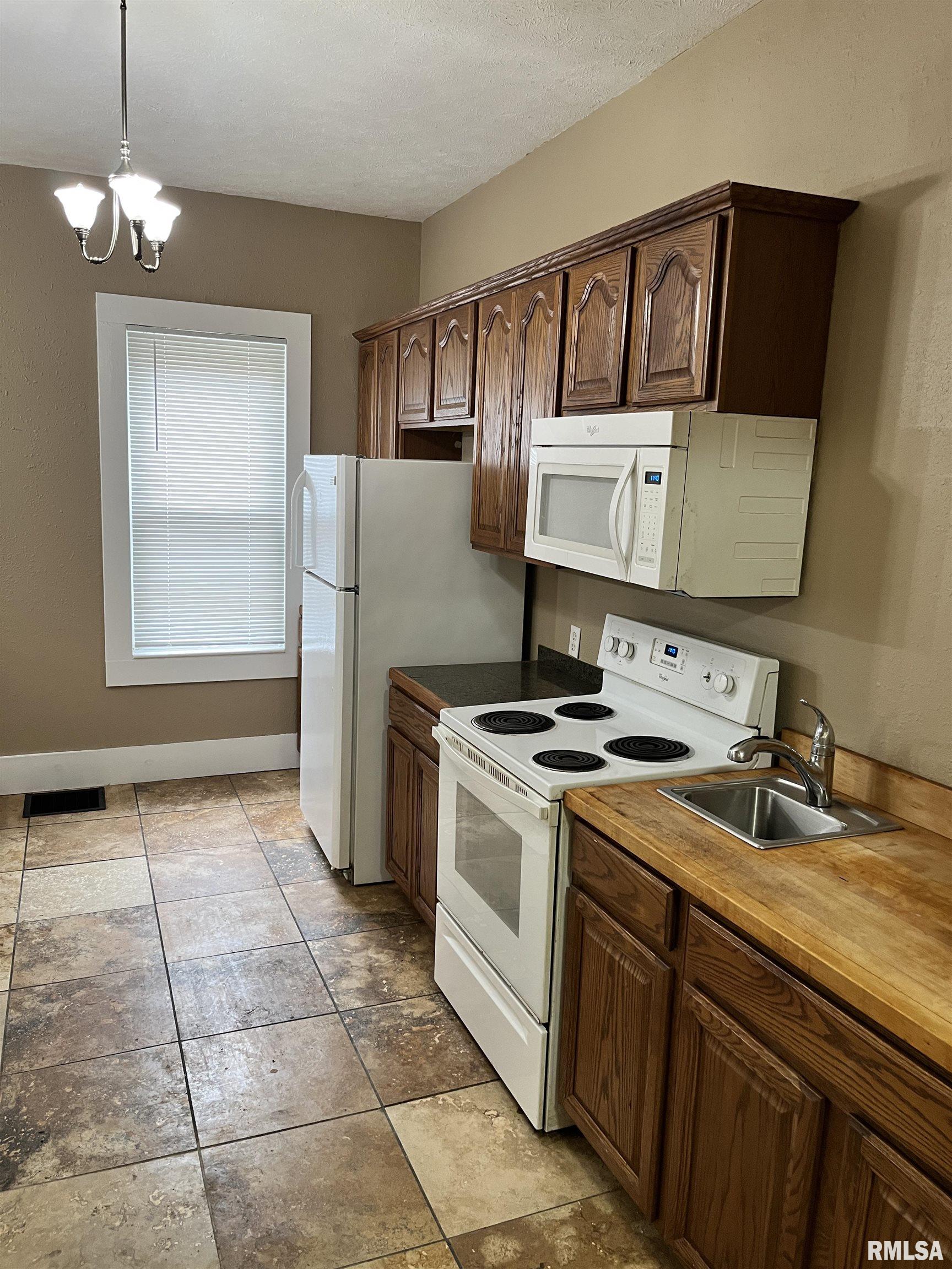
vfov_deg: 67.3
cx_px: 476
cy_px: 634
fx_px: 953
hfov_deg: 53.1
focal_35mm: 26
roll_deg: -2.1
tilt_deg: -9.7
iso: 160
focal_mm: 5.1
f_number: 1.6
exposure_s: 1/60
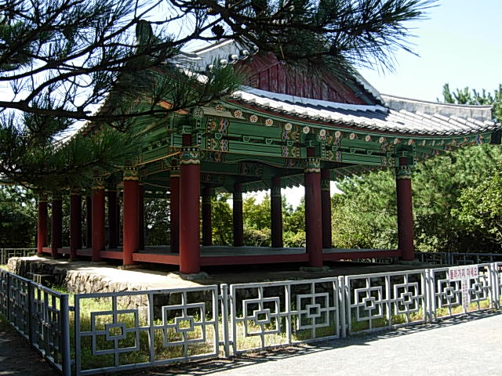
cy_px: 188
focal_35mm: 36
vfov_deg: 39.7
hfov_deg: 51.4
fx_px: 522
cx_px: 251
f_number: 4.3
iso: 50
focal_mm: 7.5
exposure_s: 1/157
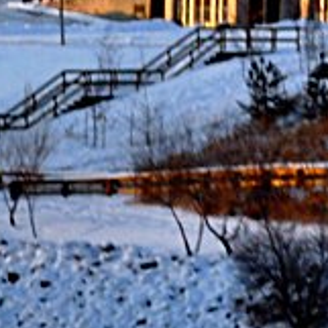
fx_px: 7474
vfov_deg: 2.5
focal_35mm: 697
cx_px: 1442
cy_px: -693
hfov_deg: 2.4
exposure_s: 1/125
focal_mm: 55
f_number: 5.6
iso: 200
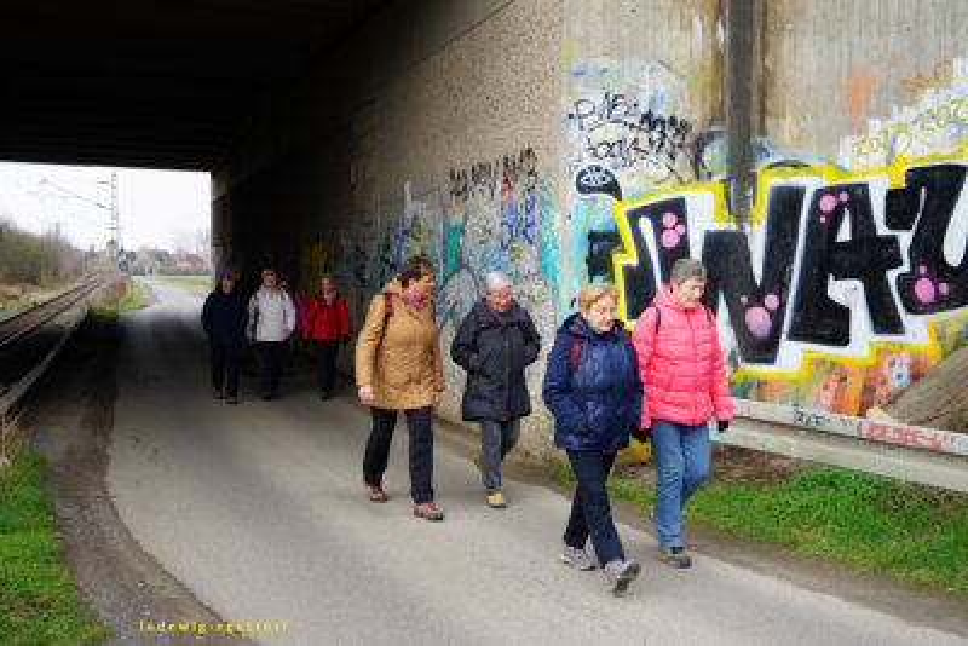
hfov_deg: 47.4
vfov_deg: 32.7
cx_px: 484
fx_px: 1103
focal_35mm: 41
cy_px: 323
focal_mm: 41
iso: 100
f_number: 5
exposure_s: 1/125
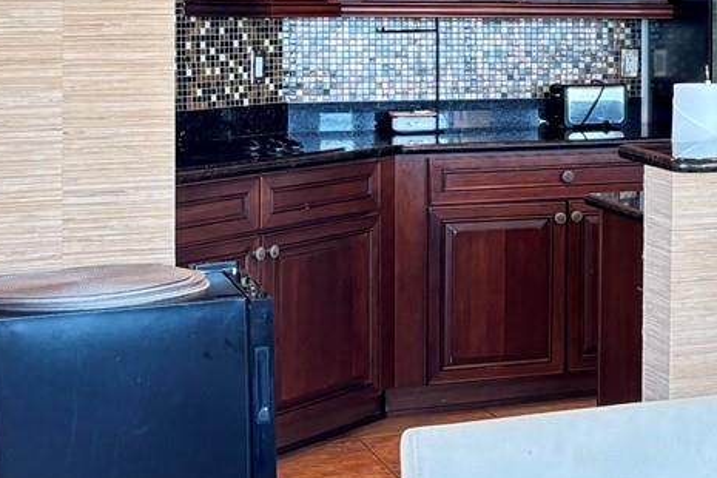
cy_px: 42
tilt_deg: -2.5
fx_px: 1852
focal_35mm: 93
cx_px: 1113
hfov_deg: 18.9
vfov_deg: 14.5
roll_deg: -0.8
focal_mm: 5.96
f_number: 1.6
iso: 125
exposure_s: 1/60
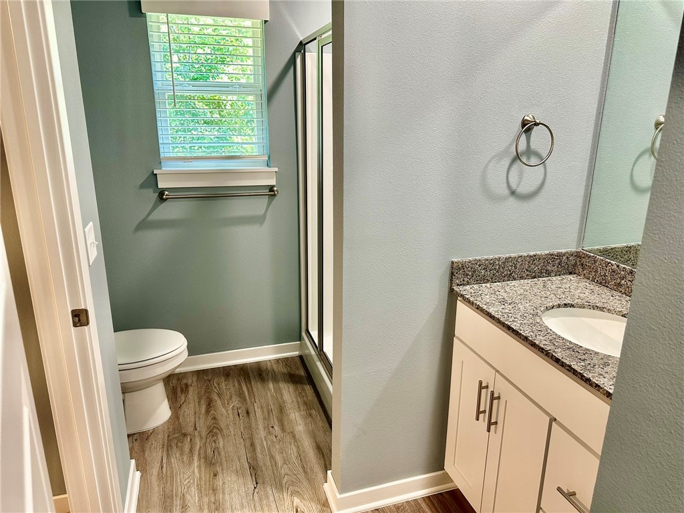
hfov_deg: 71.6
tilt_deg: -15.6
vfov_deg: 56.8
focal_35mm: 24
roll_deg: -0.8
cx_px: 342
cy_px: 256
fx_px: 474
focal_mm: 6.86
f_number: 1.78
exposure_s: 1/60
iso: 160
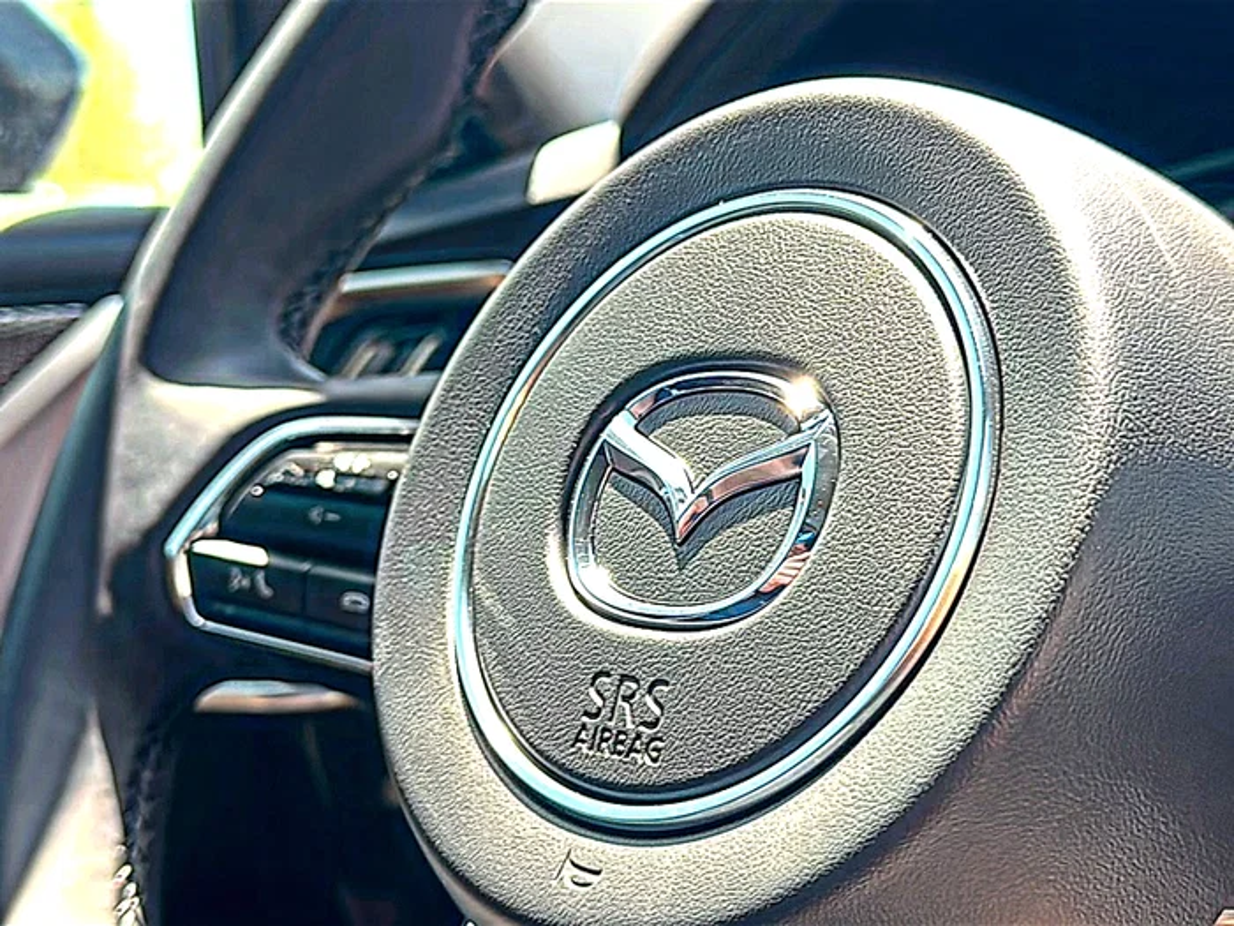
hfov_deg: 43.9
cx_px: 617
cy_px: 463
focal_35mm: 43
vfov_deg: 33.6
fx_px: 1533
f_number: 1.78
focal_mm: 6.86
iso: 64
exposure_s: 1/210
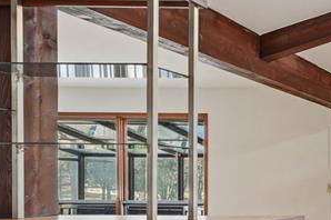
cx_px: 540
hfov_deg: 24.4
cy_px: 192
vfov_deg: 24.0
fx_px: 505
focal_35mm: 55
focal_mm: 16
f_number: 8
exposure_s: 1/320
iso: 250
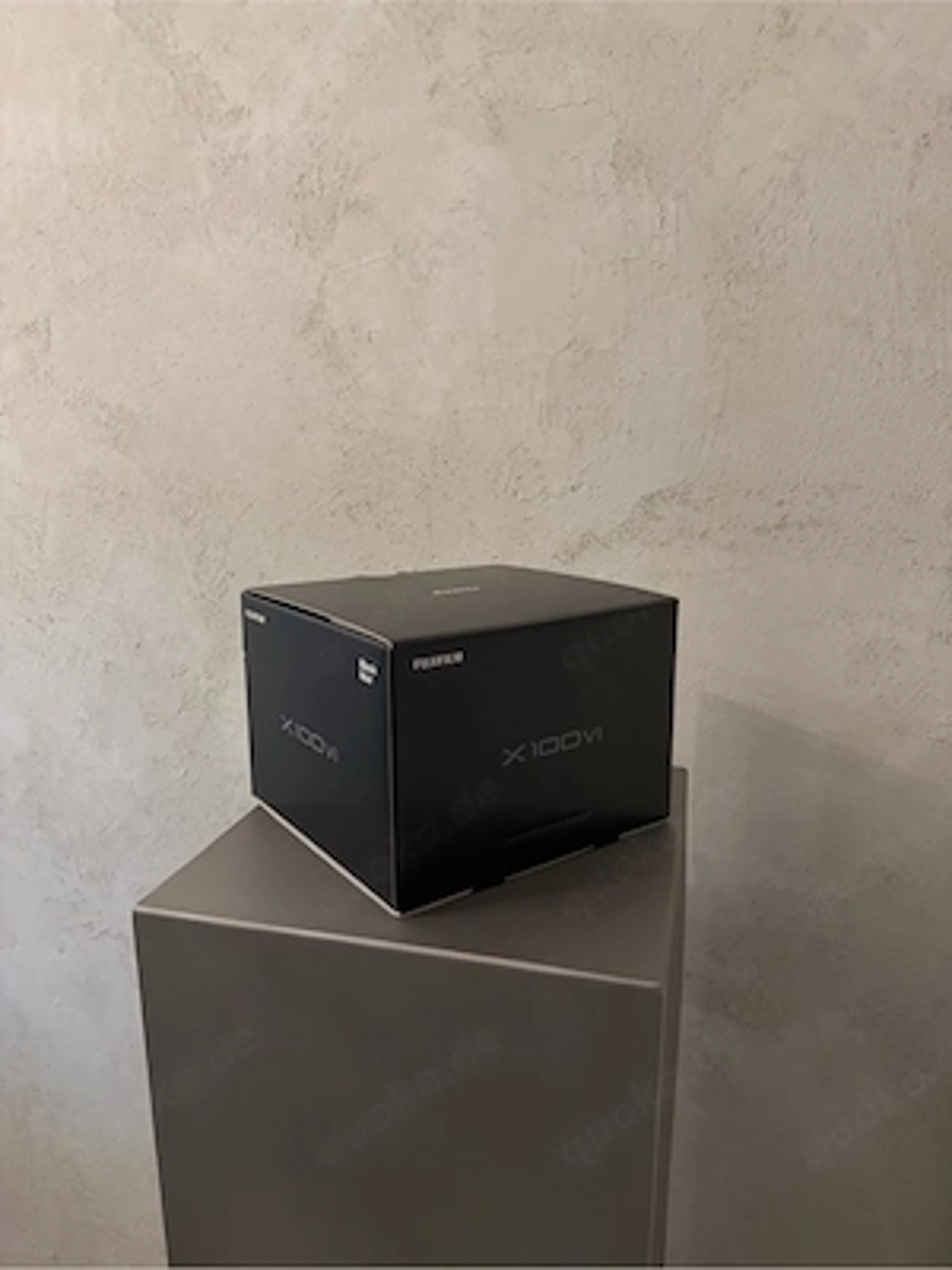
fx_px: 880
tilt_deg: -12.6
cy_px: 635
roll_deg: -0.5
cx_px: 476
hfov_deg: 56.8
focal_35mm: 24
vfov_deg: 71.6
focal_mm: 6.76
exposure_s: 1/44
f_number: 1.78
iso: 800
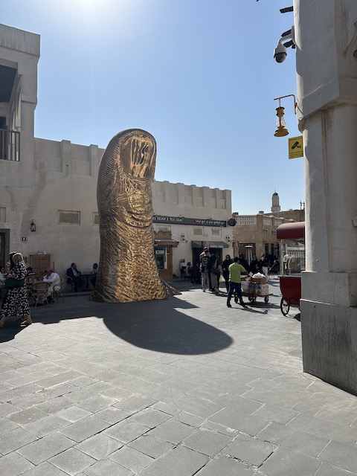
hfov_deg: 56.8
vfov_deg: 71.6
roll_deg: +0.5
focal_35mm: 24
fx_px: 330
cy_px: 238
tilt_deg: +3.6
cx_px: 178
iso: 80
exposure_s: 1/13699
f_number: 1.78
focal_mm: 6.86
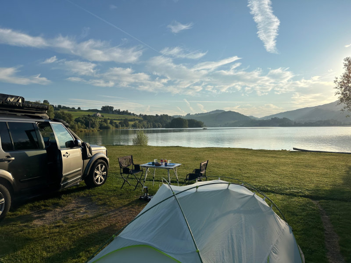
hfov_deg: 71.6
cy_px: 132
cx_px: 176
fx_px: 243
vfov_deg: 56.8
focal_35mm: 24
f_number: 1.8
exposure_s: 1/6623
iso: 80
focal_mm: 6.9
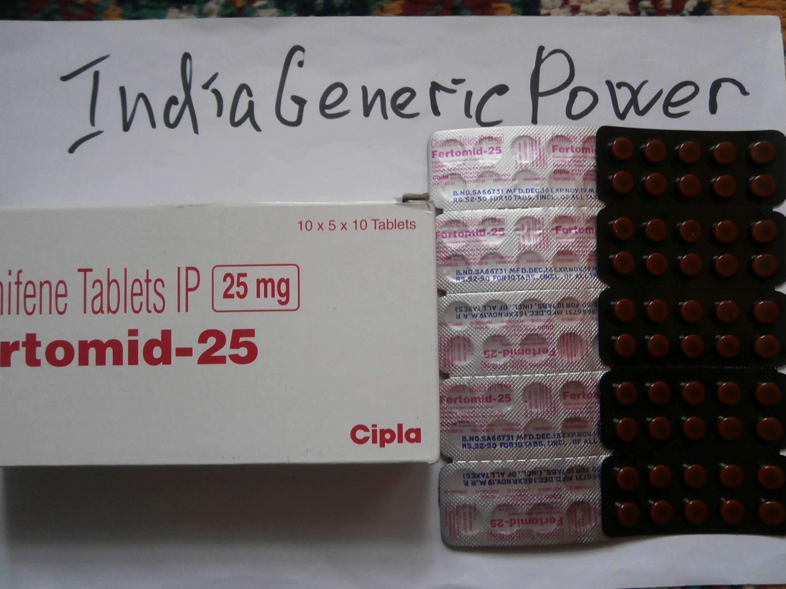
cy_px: 294
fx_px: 590
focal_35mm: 26
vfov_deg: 53.1
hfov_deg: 67.3
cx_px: 393
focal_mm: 4.7
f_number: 2.8
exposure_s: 1/30
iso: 160
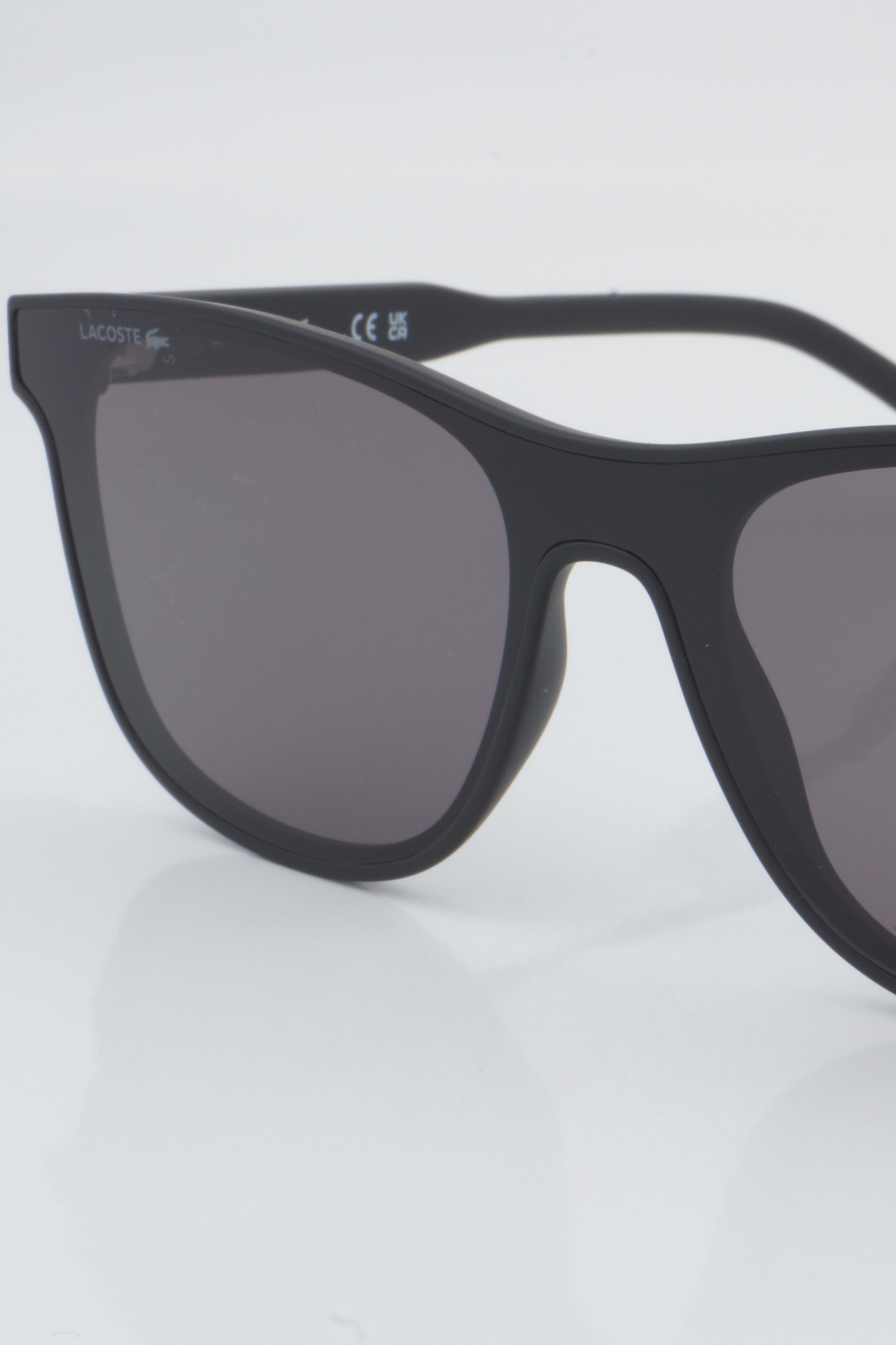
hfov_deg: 11.9
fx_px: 4218
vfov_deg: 18.1
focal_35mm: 113
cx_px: 985
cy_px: 671
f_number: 32
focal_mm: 50
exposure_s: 1/3
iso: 100
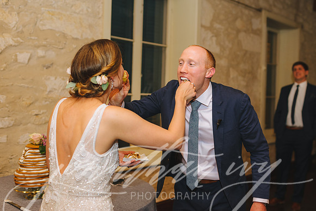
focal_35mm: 39
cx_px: 173
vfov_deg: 34.4
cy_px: 94
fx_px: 340
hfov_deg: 49.7
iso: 800
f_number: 2.5
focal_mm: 35
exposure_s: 1/200
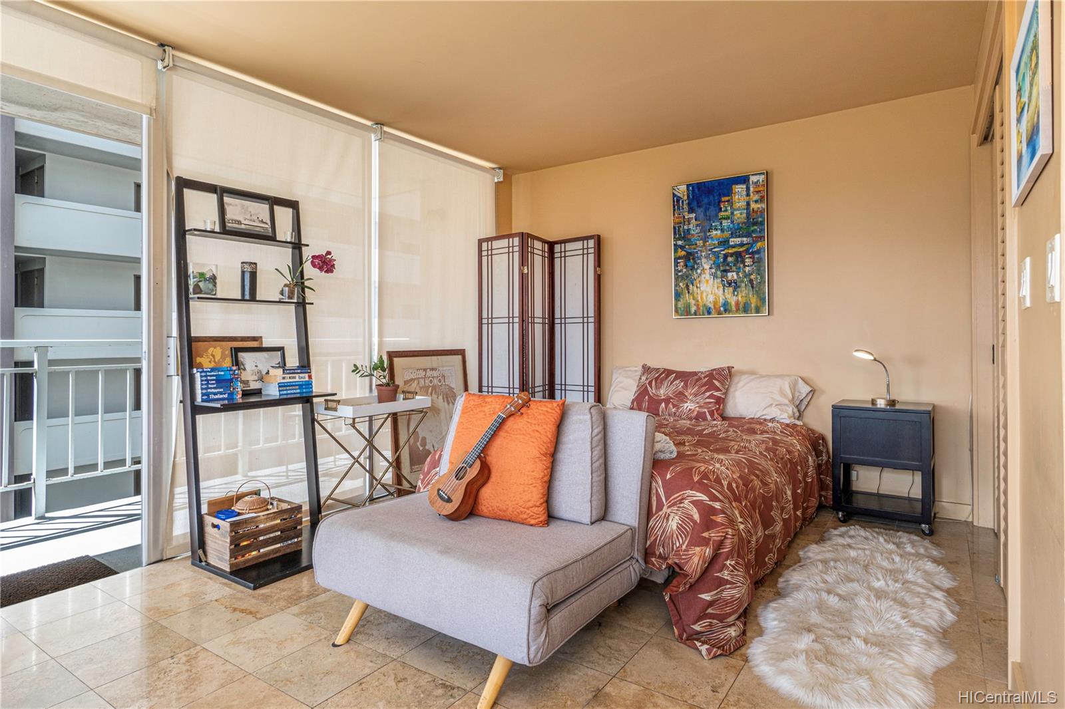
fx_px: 577
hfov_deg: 85.4
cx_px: 532
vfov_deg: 63.2
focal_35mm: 20
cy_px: 354
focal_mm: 13
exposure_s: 1/125
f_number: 9
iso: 200
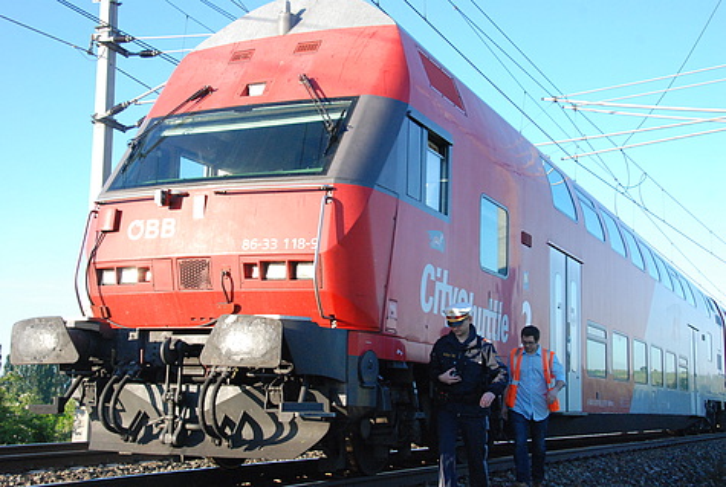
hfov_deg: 41.0
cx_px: 363
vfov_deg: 28.2
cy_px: 244
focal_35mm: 48
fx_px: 970
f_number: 10
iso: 1250
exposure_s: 1/400
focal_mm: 32
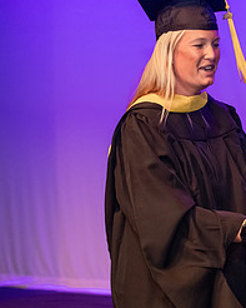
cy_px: 97
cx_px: 316
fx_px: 1410
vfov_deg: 12.4
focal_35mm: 155
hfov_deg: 9.8
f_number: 4
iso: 3200
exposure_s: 1/200
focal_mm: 70
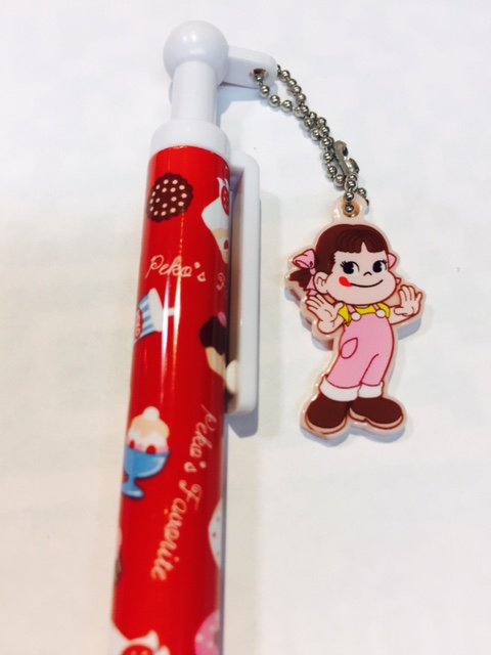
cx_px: 246
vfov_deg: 61.7
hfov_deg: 48.2
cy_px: 328
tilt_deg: -71.0
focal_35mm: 29
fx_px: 548
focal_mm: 4.15
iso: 32
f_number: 2.2
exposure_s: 1/33
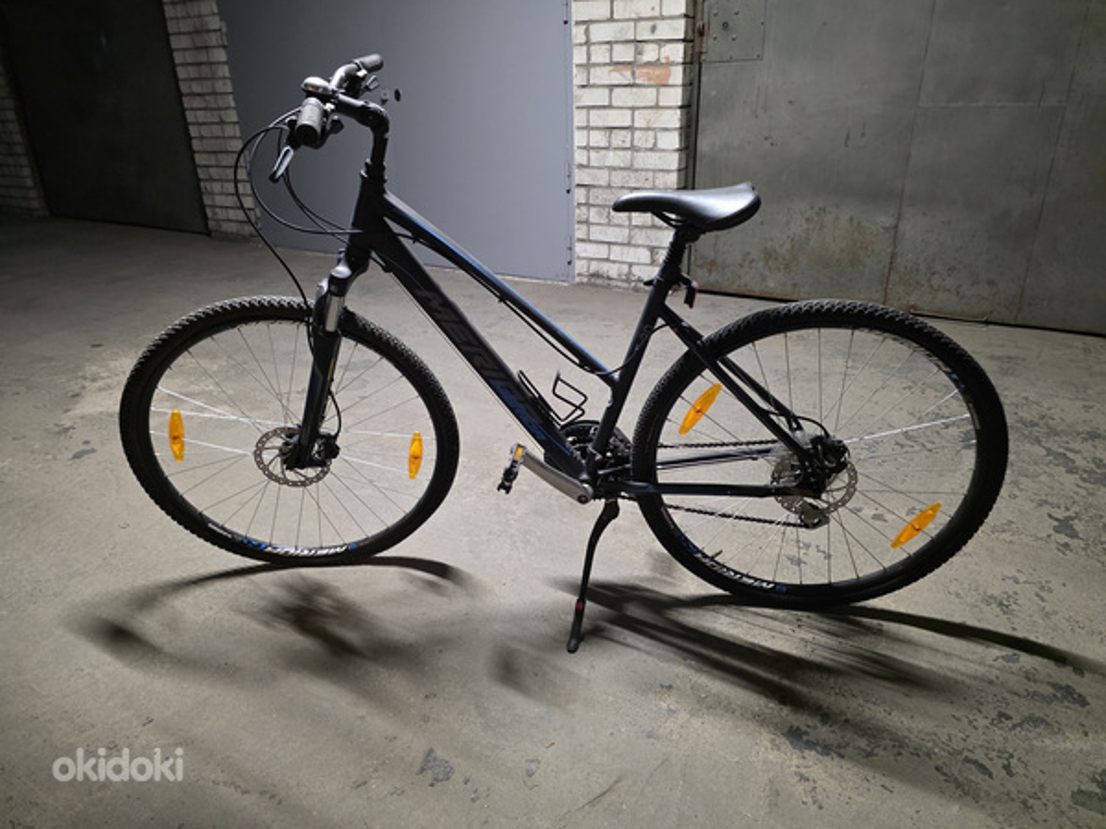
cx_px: 553
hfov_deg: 73.9
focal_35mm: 23
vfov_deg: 58.9
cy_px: 414
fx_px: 735
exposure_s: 1/100
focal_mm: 6.3
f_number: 1.7
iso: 1250
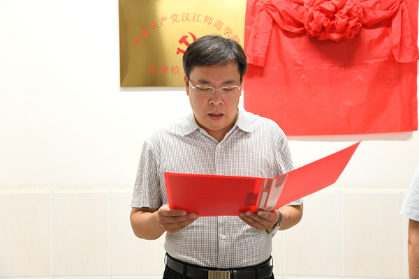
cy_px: 140
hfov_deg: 39.6
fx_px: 582
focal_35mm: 50
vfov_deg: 27.0
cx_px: 210
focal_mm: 50
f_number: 5
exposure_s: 1/13
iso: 800
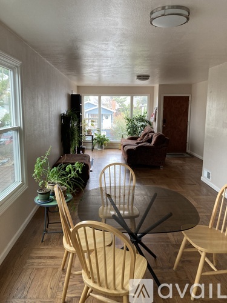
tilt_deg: -8.2
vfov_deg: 63.4
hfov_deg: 49.7
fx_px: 245
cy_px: 152
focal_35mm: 28
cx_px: 114
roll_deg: -1.8
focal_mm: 3.99
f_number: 1.8
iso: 100
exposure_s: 1/60
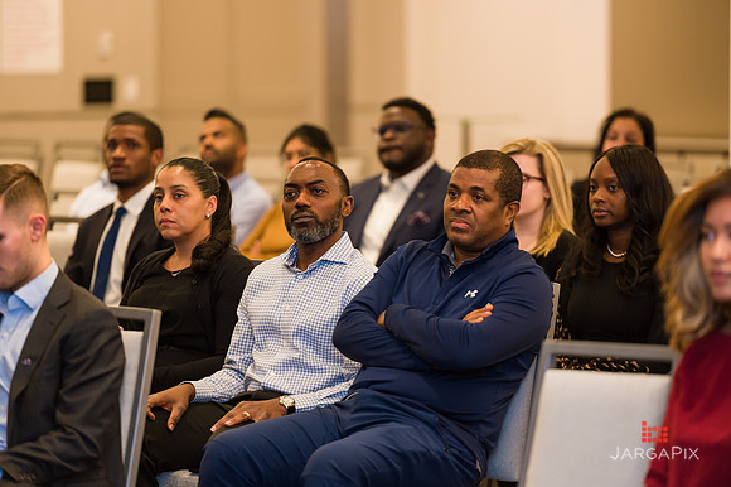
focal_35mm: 200
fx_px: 4059
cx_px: 366
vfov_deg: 6.9
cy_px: 244
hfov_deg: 10.3
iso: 800
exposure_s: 1/200
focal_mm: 200
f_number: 3.2
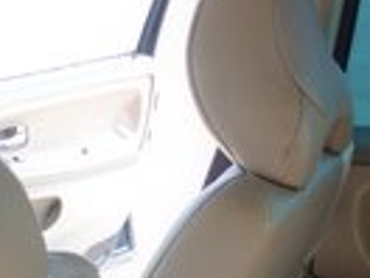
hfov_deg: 23.9
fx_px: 844
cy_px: 359
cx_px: 25
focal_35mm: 79
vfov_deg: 17.5
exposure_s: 1/196
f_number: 1.8
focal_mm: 3.6
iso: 100
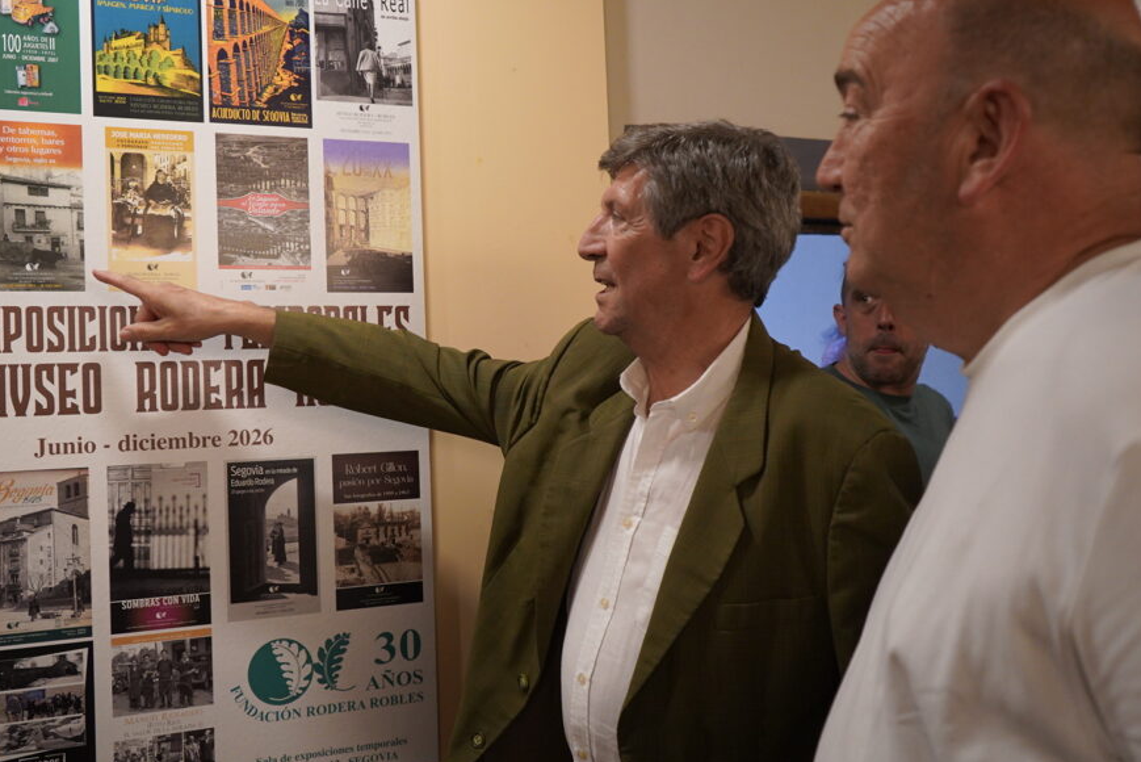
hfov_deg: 57.0
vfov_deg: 40.0
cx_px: 496
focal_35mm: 33
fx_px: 1046
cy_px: 364
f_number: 4
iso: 3200
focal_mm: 28
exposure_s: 1/200
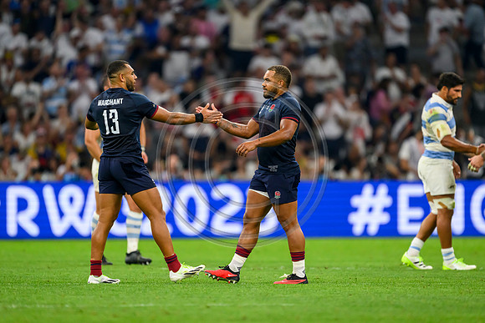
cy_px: 162
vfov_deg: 2.4
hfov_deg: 3.6
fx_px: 7705
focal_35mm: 572
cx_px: 242
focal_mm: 560
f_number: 4
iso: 3200
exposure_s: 1/1250
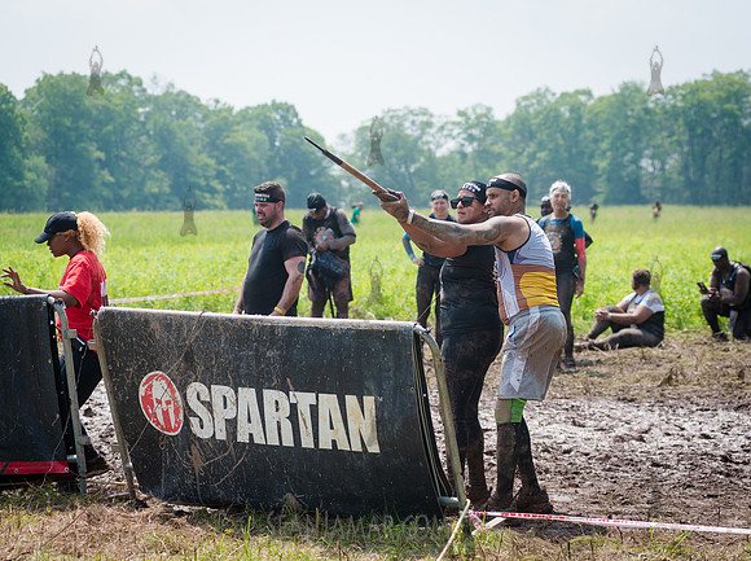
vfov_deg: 15.9
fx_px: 2001
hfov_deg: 21.2
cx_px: 413
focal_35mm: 92
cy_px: 276
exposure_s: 1/2500
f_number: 4
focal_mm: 80
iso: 400
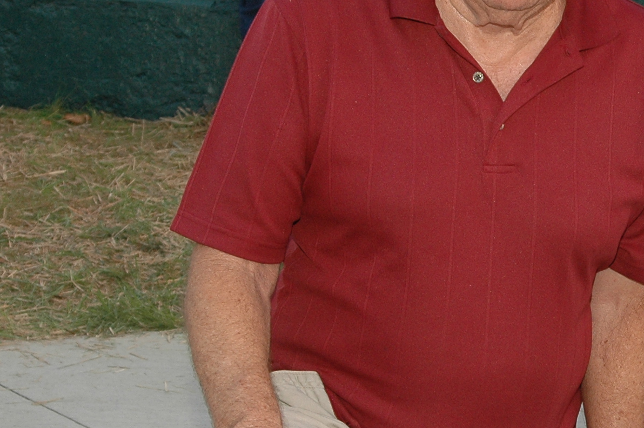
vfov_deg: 12.9
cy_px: 223
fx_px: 1894
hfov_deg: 18.7
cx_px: 664
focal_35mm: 106
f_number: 5
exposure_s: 1/80
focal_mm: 28
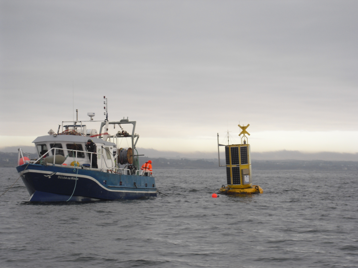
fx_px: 1107
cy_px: 134
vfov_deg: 13.8
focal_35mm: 107
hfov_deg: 18.4
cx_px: 179
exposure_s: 1/100
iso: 100
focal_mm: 18.9
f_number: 5.6
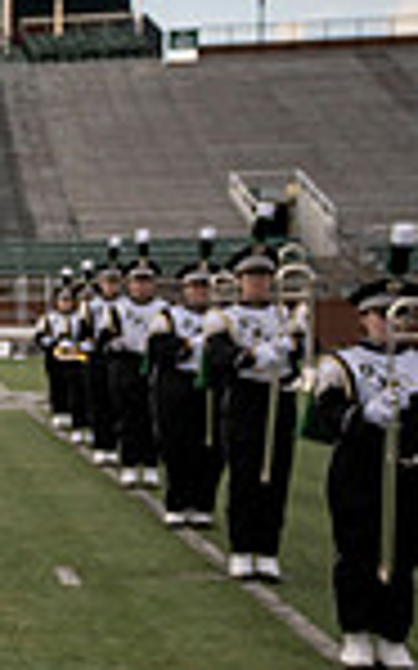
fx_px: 1733
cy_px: 380
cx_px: -791
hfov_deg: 10.4
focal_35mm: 95
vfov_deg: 21.9
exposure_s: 1/2000
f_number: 4
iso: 250
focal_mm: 24
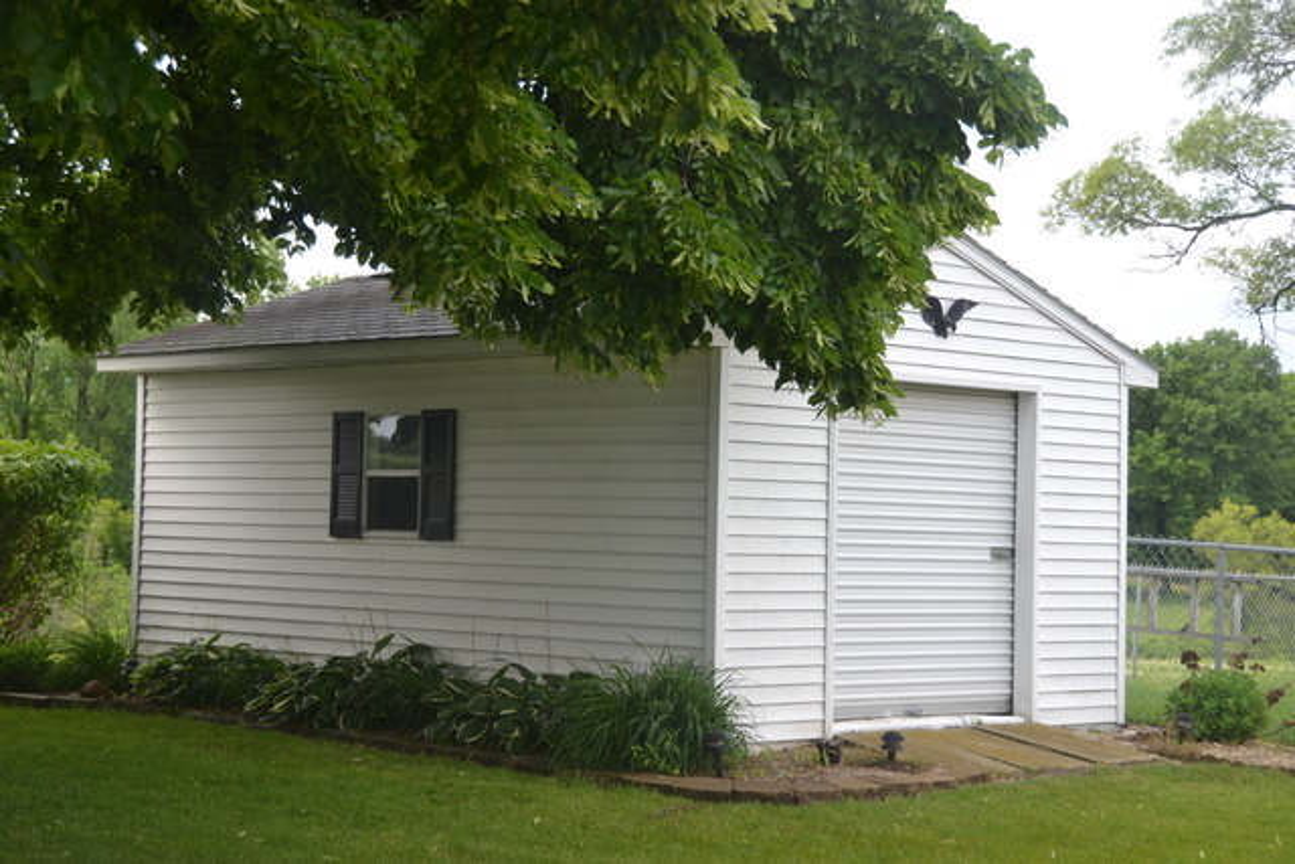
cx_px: 648
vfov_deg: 20.6
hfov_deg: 30.5
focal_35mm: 66
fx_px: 2375
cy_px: 432
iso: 100
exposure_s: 1/200
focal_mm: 44
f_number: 5
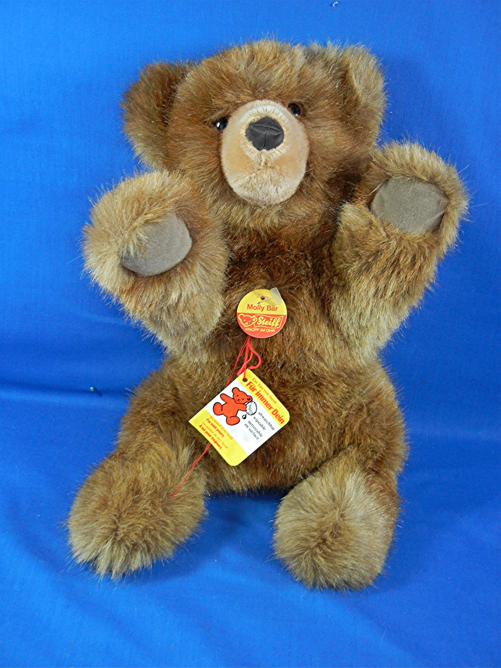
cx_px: 250
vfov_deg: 47.9
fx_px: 753
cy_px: 334
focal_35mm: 39
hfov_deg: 36.8
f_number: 3.7
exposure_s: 1/30
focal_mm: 7.1
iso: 326
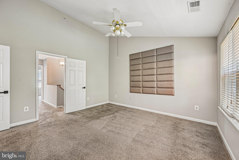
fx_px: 93
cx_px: 120
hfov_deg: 104.3
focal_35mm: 14
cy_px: 80
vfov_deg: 81.2
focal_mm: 14
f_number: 8
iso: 400
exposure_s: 1/5
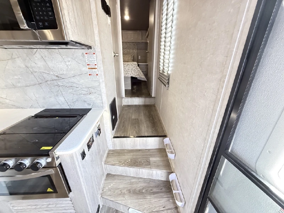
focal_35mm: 14
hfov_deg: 102.1
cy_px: 106
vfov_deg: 85.7
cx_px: 142
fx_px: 115
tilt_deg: -20.9
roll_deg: +0.0
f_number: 2.2
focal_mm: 2.22
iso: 800
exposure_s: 1/60
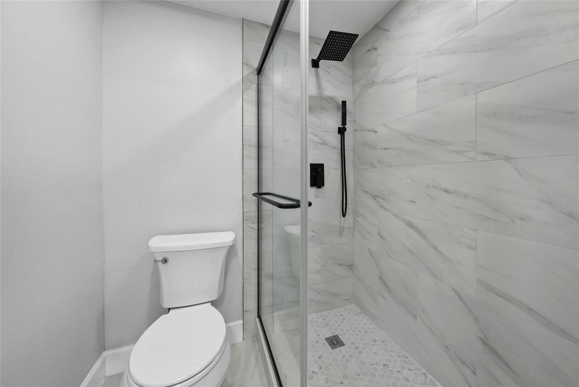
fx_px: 193
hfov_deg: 112.6
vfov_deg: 90.1
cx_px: 290
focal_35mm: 12
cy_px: 194
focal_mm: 12
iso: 400
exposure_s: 1/6
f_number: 7.1
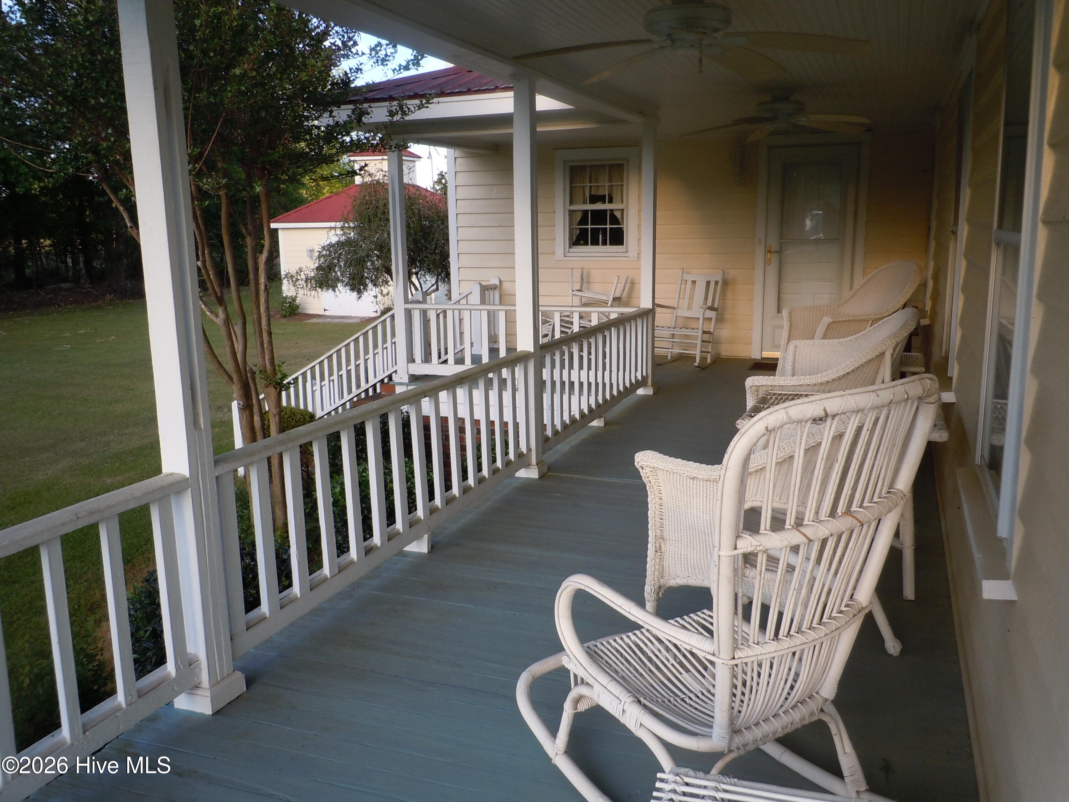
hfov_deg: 63.4
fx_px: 865
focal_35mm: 28
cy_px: 401
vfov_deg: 49.7
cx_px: 534
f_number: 3.7
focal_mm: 5
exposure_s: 1/100
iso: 100
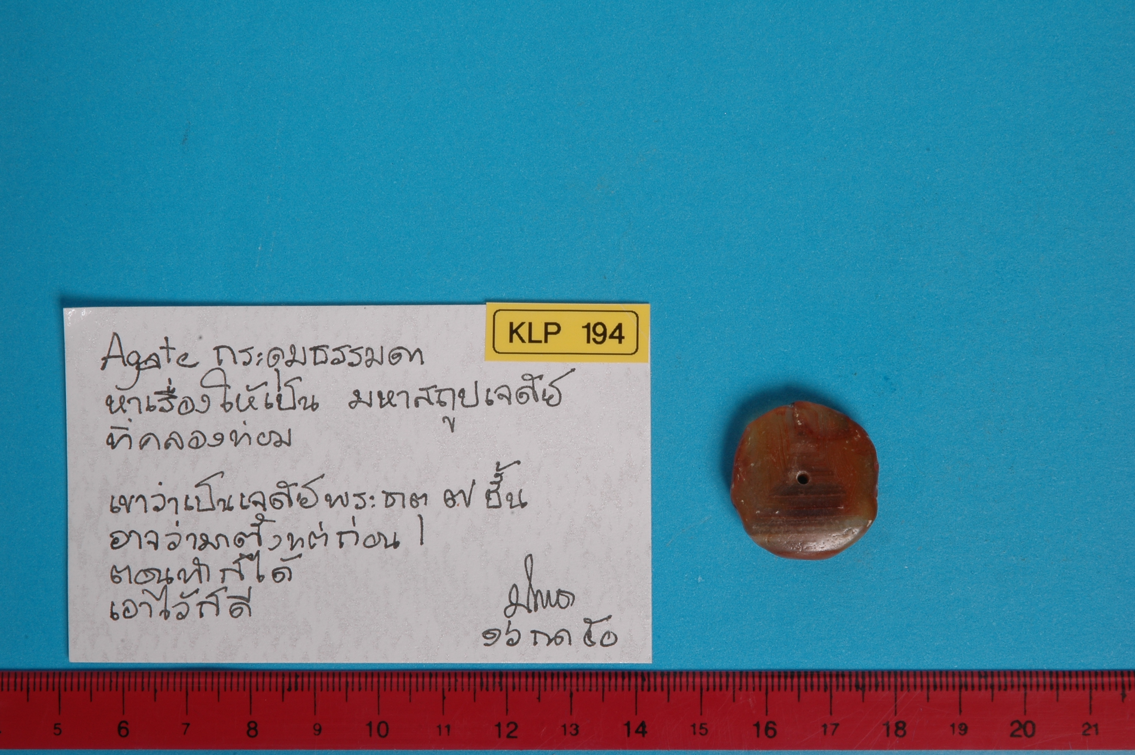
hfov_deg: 19.5
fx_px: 3307
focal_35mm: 105
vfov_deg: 13.0
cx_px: 568
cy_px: 378
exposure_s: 1/4
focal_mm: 70
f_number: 29
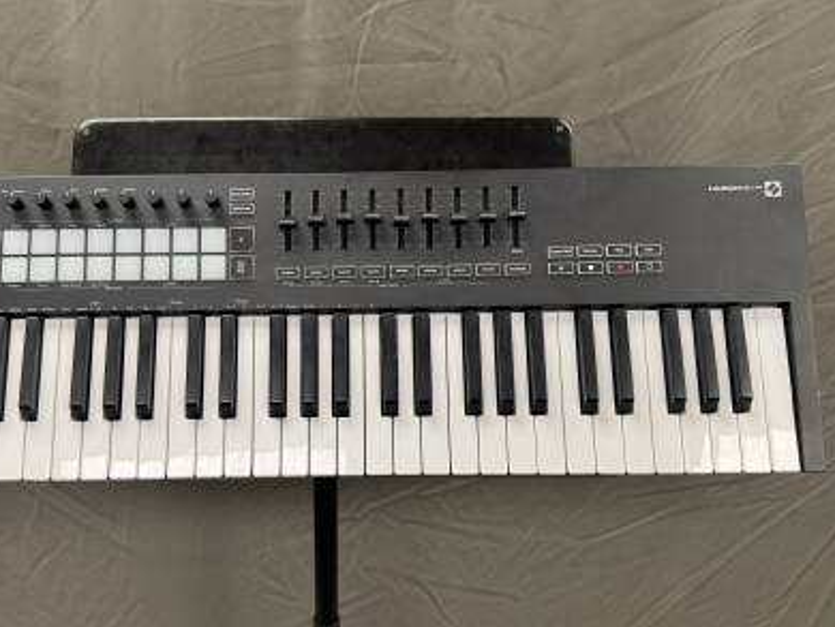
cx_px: 351
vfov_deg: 44.1
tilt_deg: -28.7
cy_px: 362
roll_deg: -0.2
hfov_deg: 56.5
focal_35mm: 32
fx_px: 772
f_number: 1.78
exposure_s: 1/120
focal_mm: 6.76
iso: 200
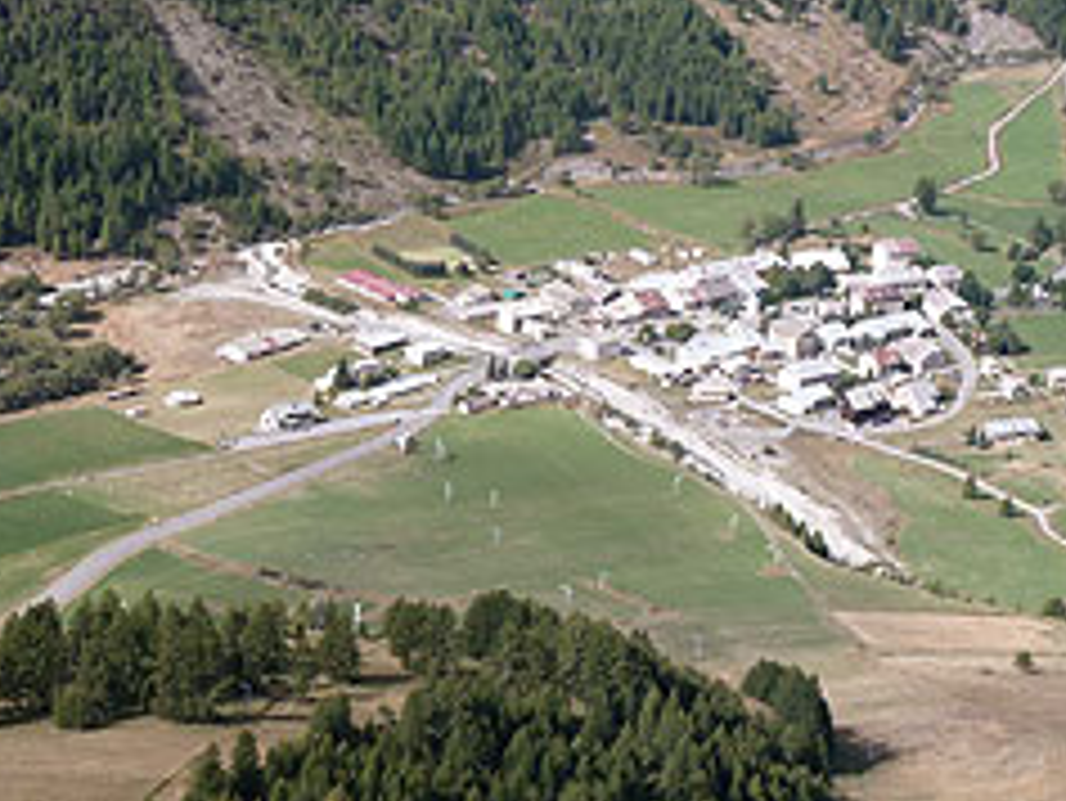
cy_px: 198
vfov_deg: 12.7
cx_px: 688
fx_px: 3574
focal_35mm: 116
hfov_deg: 16.9
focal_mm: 10.9
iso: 80
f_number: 4.1
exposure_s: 1/400
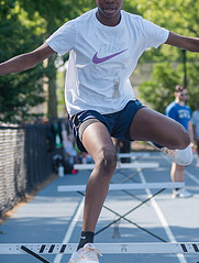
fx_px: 1691
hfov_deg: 6.7
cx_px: 110
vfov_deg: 8.9
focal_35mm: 222
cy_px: 155
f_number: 4
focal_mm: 80
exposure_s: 1/1250
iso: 400
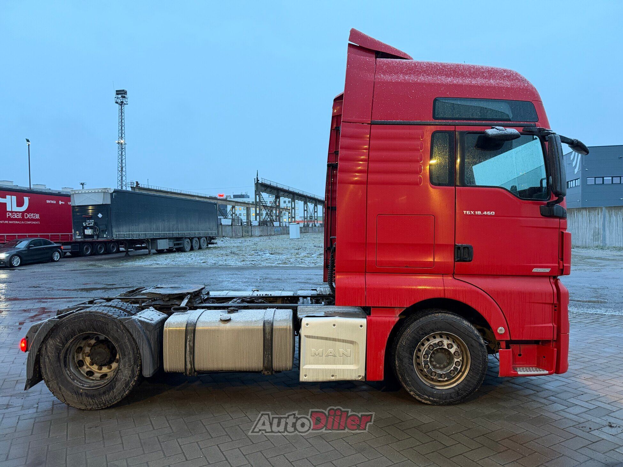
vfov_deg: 56.8
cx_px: 312
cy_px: 234
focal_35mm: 24
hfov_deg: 71.6
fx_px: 432
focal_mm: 6.76
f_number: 1.78
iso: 320
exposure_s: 1/50
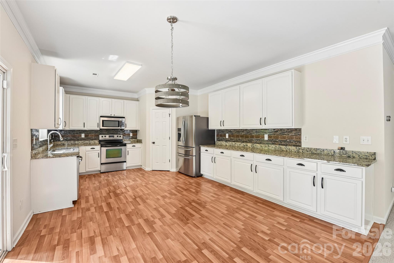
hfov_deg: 100.4
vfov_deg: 77.3
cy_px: 132
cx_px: 197
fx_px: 164
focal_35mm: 15
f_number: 8
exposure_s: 1/25
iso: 200
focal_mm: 15
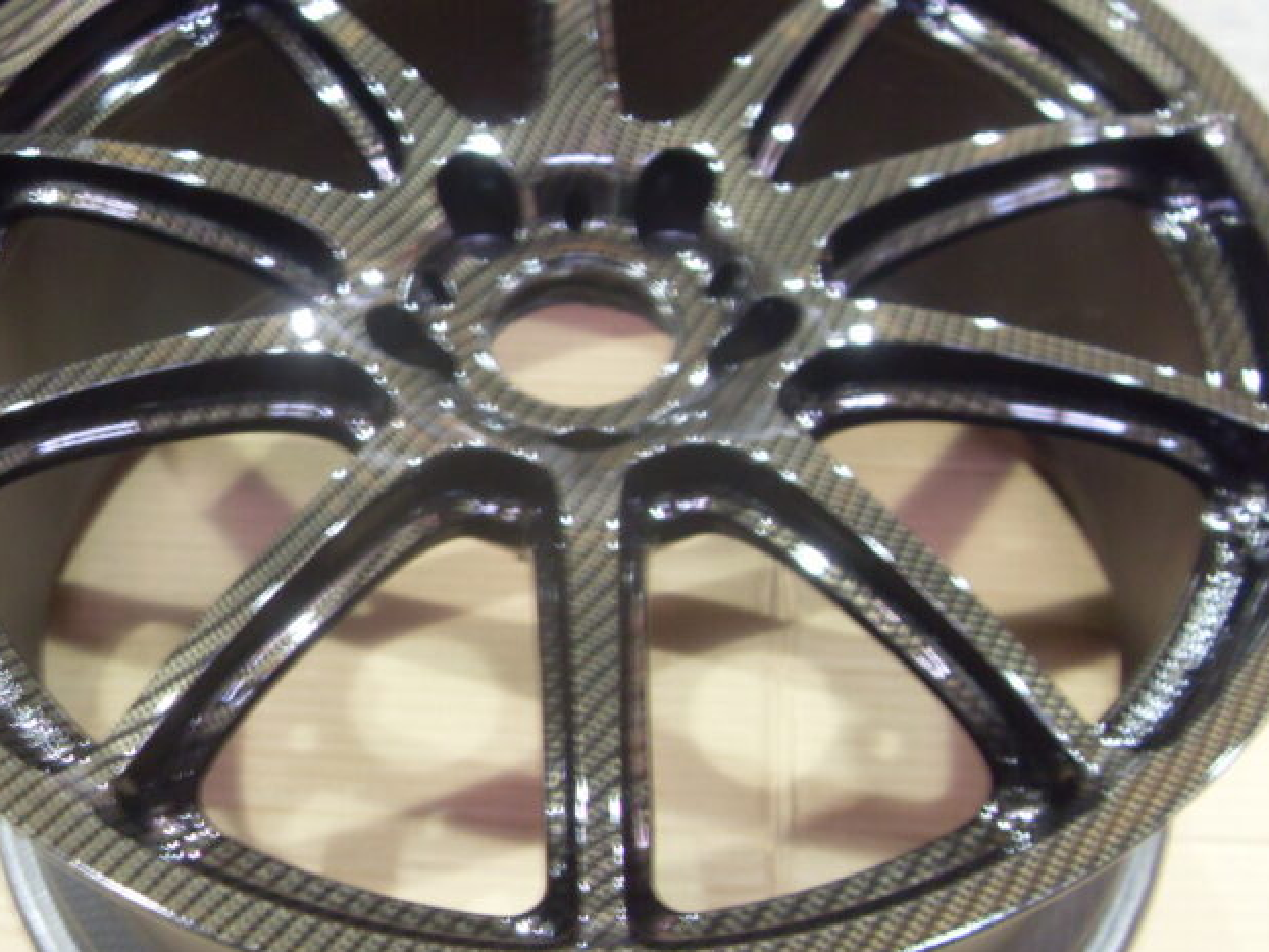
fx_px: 1650
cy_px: 448
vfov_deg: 32.2
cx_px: 581
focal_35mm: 45
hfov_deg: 42.0
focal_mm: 6.3
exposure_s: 1/4
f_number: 2.8
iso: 200
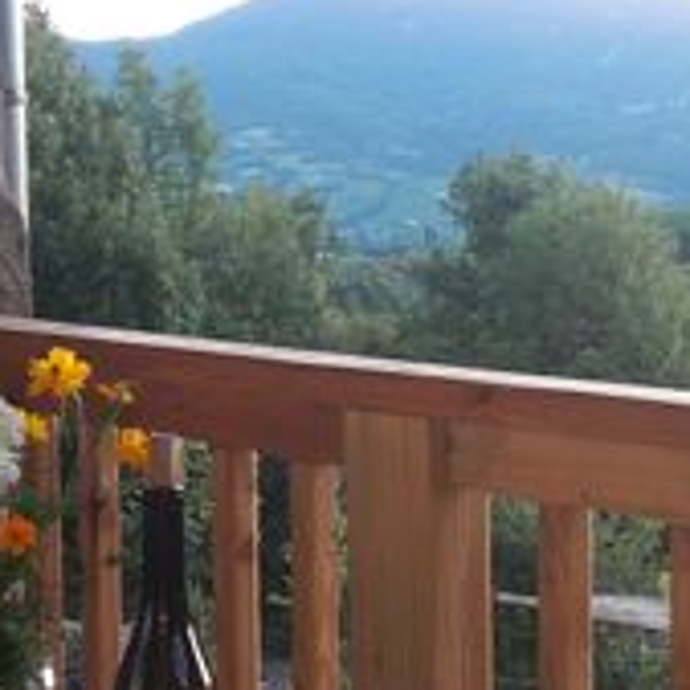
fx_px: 1985
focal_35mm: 88
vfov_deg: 19.6
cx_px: 429
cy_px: 486
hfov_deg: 19.7
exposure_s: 1/33
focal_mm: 3.7
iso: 40
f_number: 1.9
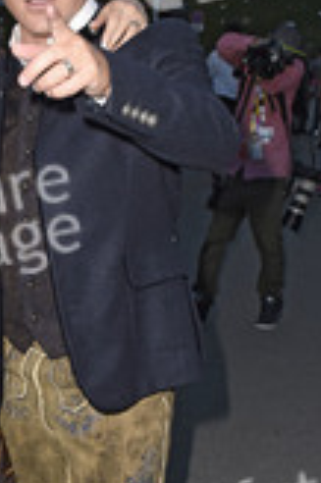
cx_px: 15
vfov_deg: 23.8
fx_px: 1129
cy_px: 383
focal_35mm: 84
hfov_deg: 15.9
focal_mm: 23
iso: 400
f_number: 8
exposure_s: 1/160
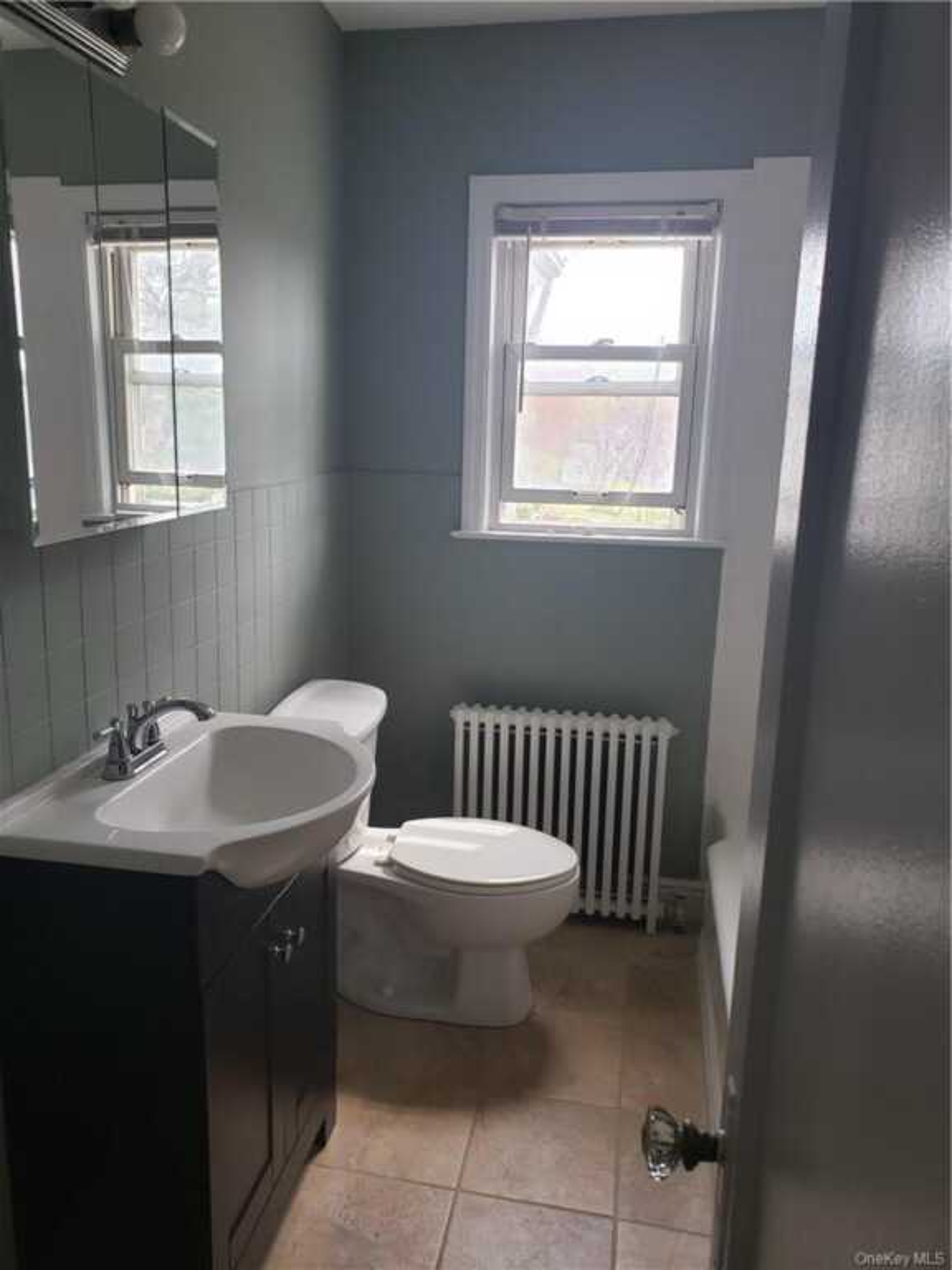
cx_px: 476
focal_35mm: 26
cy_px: 635
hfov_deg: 53.1
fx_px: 953
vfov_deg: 67.3
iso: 80
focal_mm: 4.3
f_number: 2.4
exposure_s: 1/41
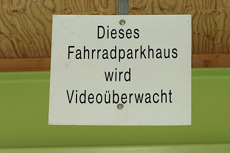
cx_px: 115
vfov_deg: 13.1
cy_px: 76
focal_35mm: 105
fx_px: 671
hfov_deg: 19.4
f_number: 6.3
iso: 100
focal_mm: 70
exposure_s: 1/80
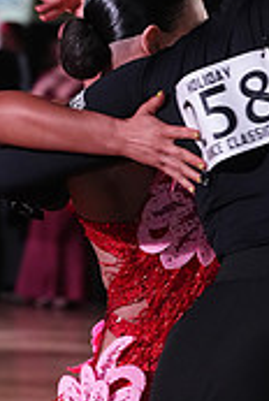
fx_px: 4186
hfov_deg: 3.7
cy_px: 549
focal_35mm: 375
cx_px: 36
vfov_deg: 5.4
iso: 4000
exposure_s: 1/200
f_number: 5.6
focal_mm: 112
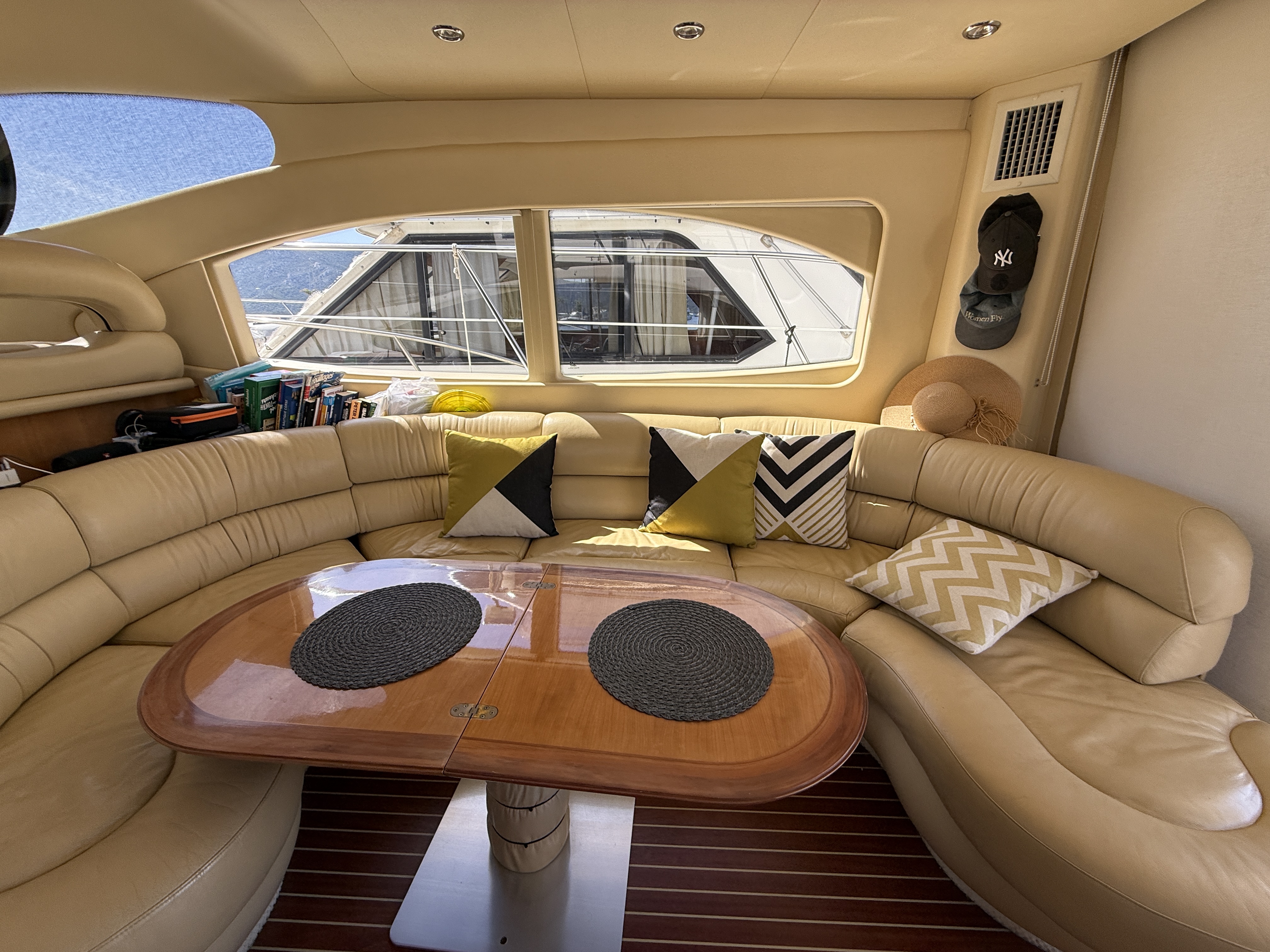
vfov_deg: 85.7
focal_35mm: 14
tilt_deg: -17.6
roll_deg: +1.2
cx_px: 635
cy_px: 476
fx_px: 514
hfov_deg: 102.1
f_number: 2.2
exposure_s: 1/188
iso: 50
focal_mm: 2.22
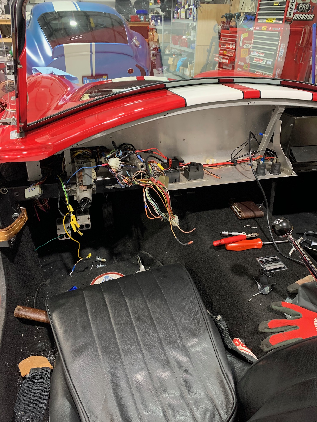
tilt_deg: -28.9
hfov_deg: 53.1
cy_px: 211
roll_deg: +0.2
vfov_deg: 67.3
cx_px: 158
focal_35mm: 26
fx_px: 317
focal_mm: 4.25
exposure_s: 1/60
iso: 320
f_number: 1.8
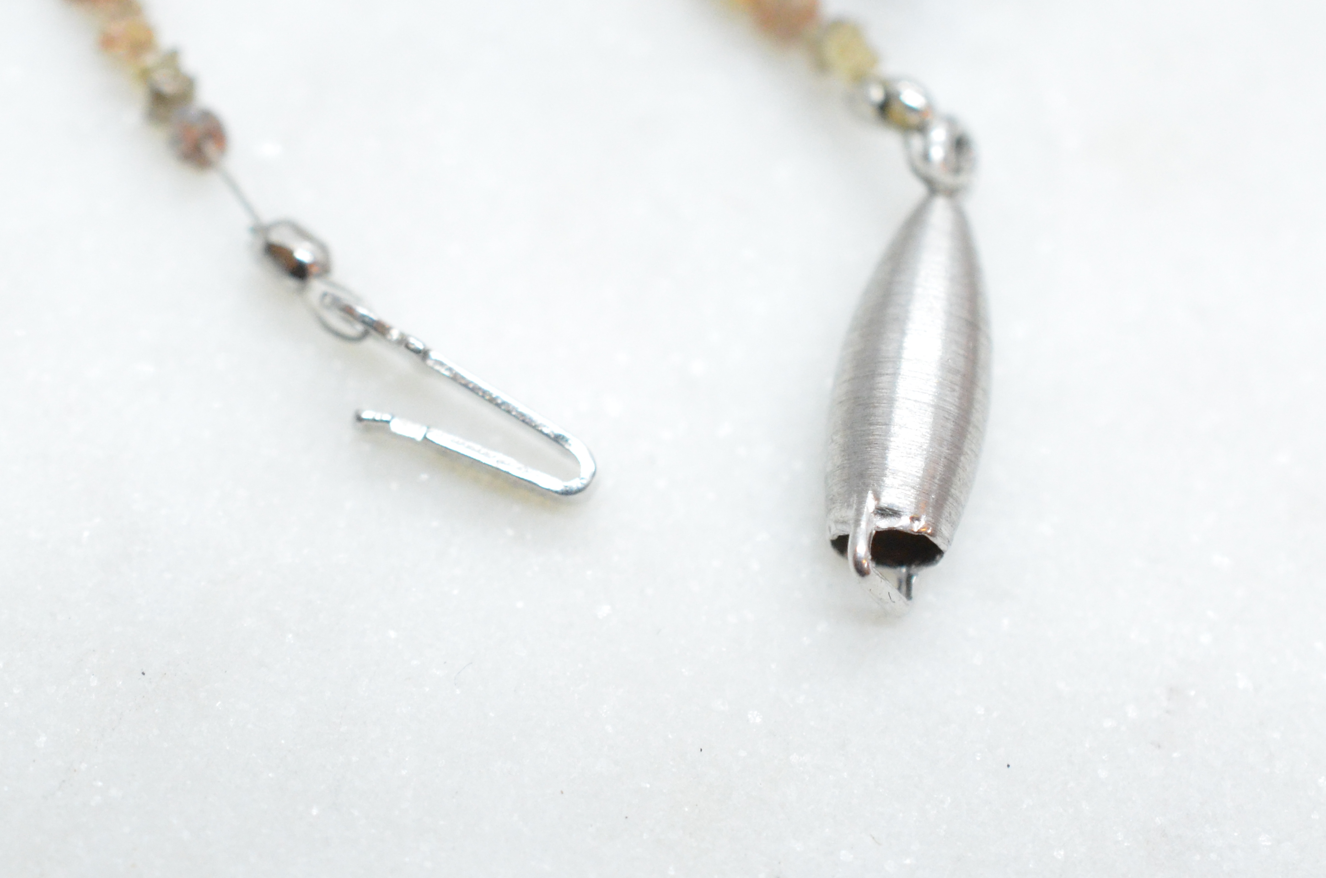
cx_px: 613
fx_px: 3749
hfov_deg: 20.1
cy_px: 391
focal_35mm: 102
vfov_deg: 13.4
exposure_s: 1/640
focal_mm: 40
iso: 4000
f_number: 6.3
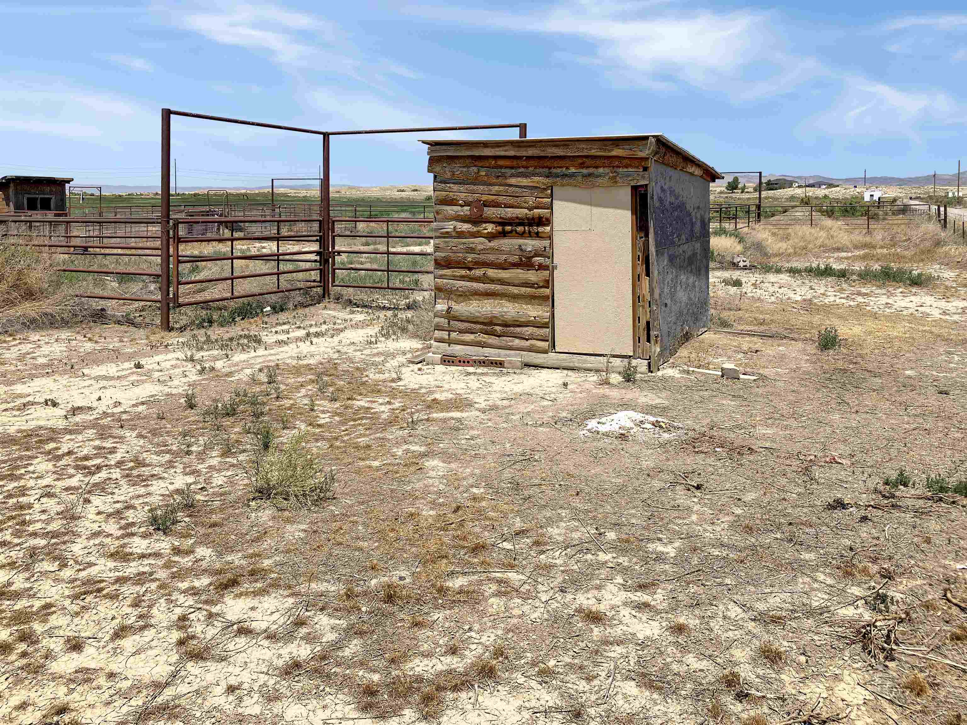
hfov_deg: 63.4
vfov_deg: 49.7
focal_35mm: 28
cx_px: 484
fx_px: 782
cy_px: 362
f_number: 1.8
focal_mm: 3.99
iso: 32
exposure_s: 1/3247
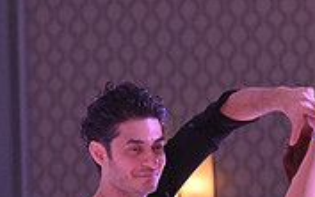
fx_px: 5310
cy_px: 396
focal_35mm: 618
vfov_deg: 2.1
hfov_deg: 3.4
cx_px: 195
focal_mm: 185
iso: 5000
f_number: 7.1
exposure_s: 1/400
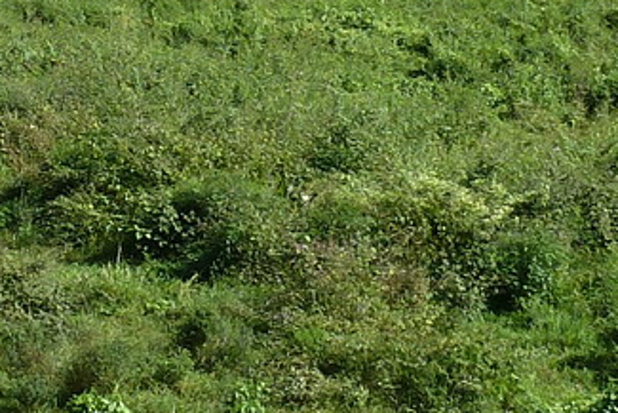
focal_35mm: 128
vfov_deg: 10.6
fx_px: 2198
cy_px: -70
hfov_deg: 15.7
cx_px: 6
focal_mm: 4.1
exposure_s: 1/400
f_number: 4
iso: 80
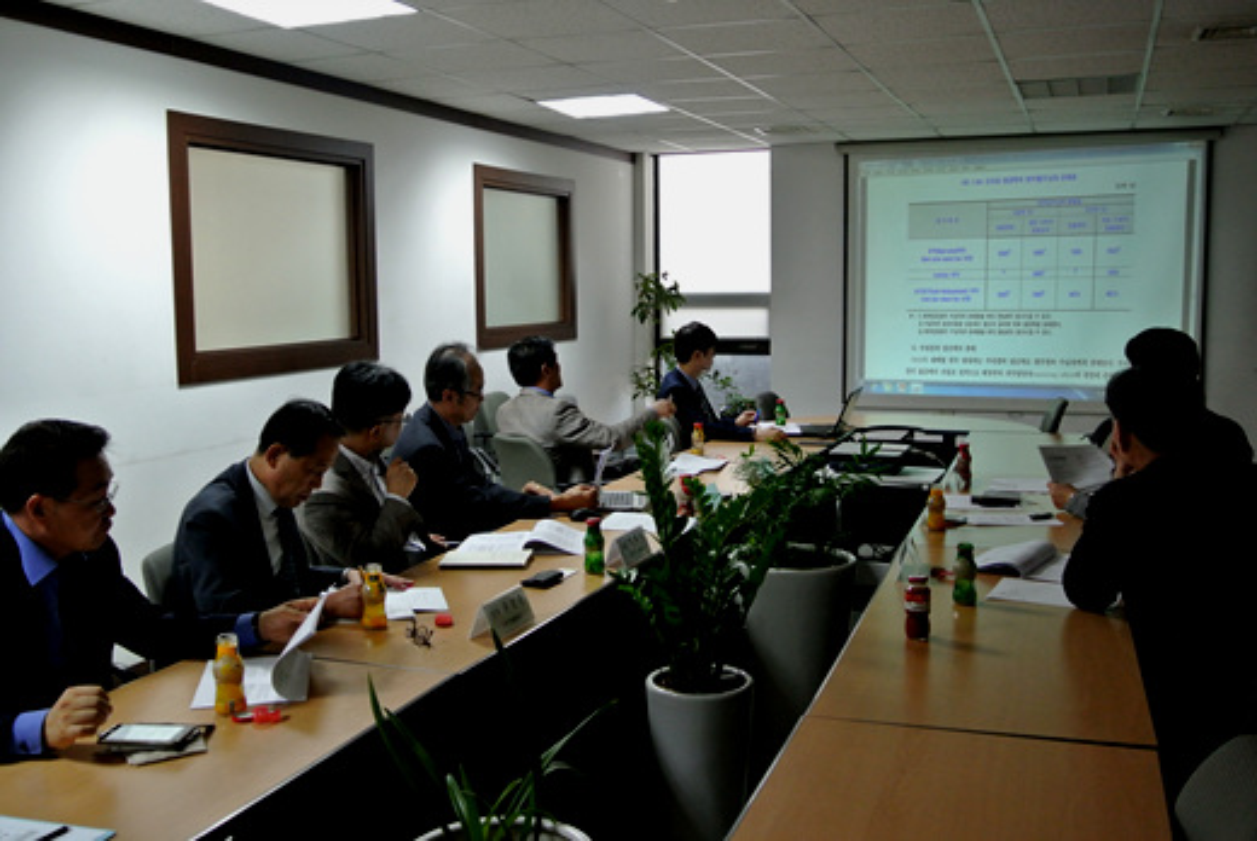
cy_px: 420
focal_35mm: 35
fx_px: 1223
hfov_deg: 54.4
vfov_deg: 37.9
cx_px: 628
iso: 560
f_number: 4
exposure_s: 1/60
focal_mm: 13.1
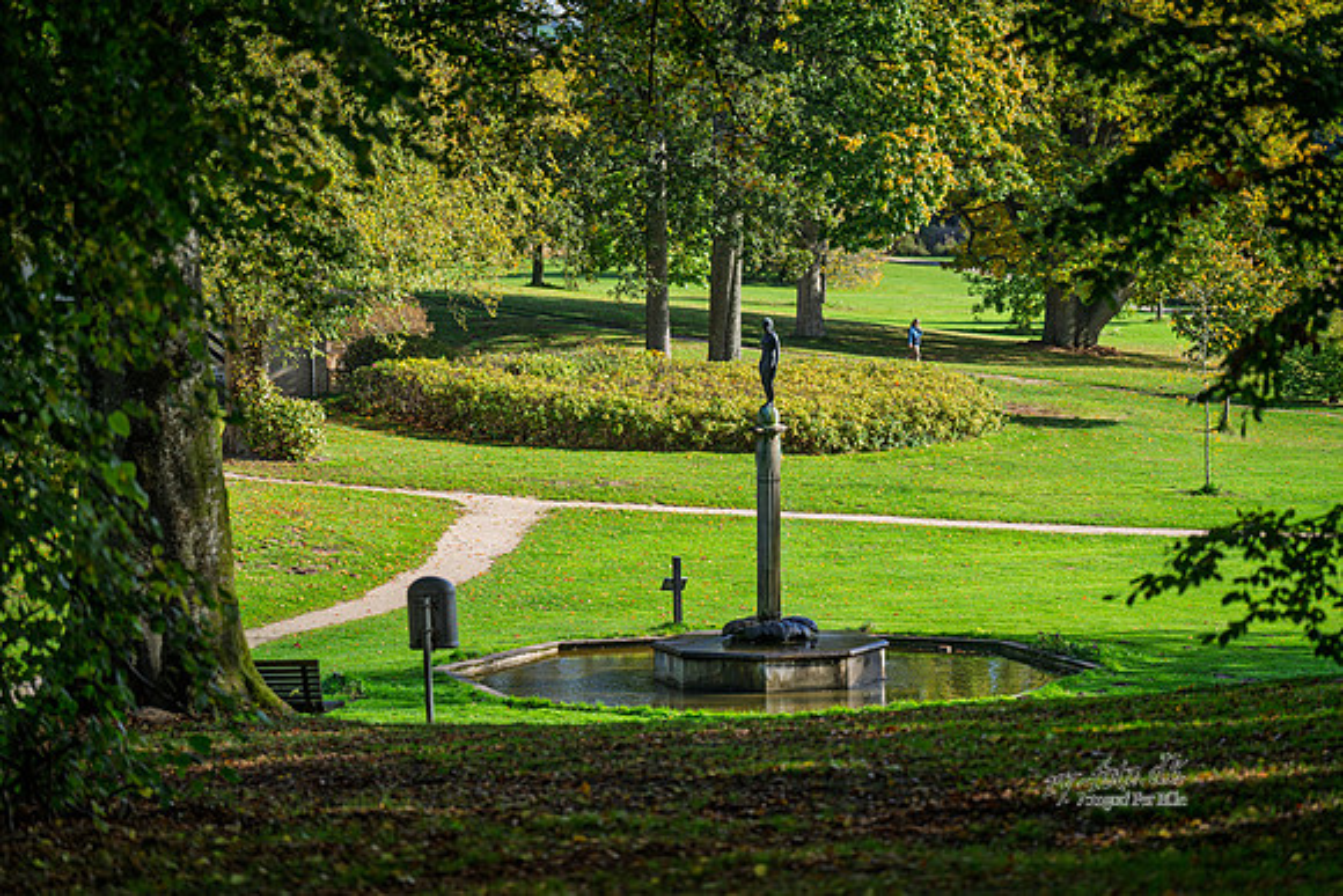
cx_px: 672
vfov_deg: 11.5
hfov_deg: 17.2
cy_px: 448
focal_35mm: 119
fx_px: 4451
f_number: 2.8
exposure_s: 1/2500
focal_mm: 116
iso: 250
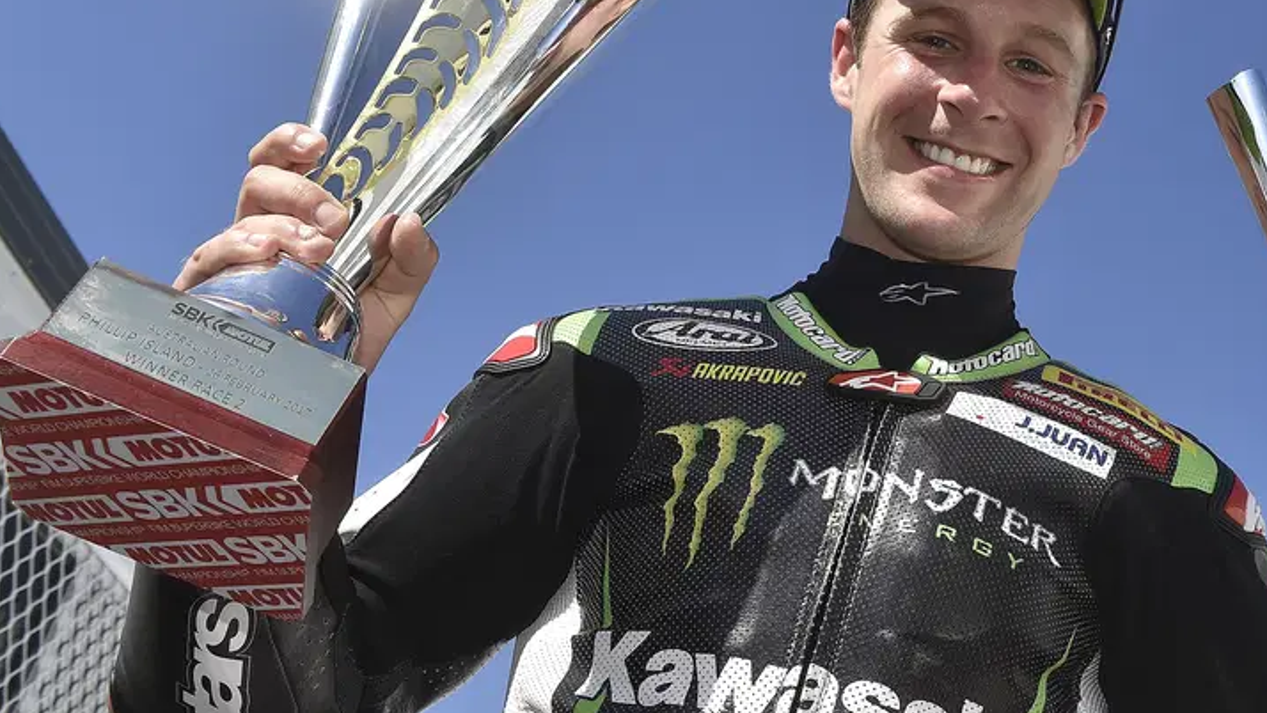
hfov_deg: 38.7
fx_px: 1714
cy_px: 240
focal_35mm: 51
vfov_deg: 23.4
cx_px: 1049
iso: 200
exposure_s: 1/500
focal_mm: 29
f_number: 9
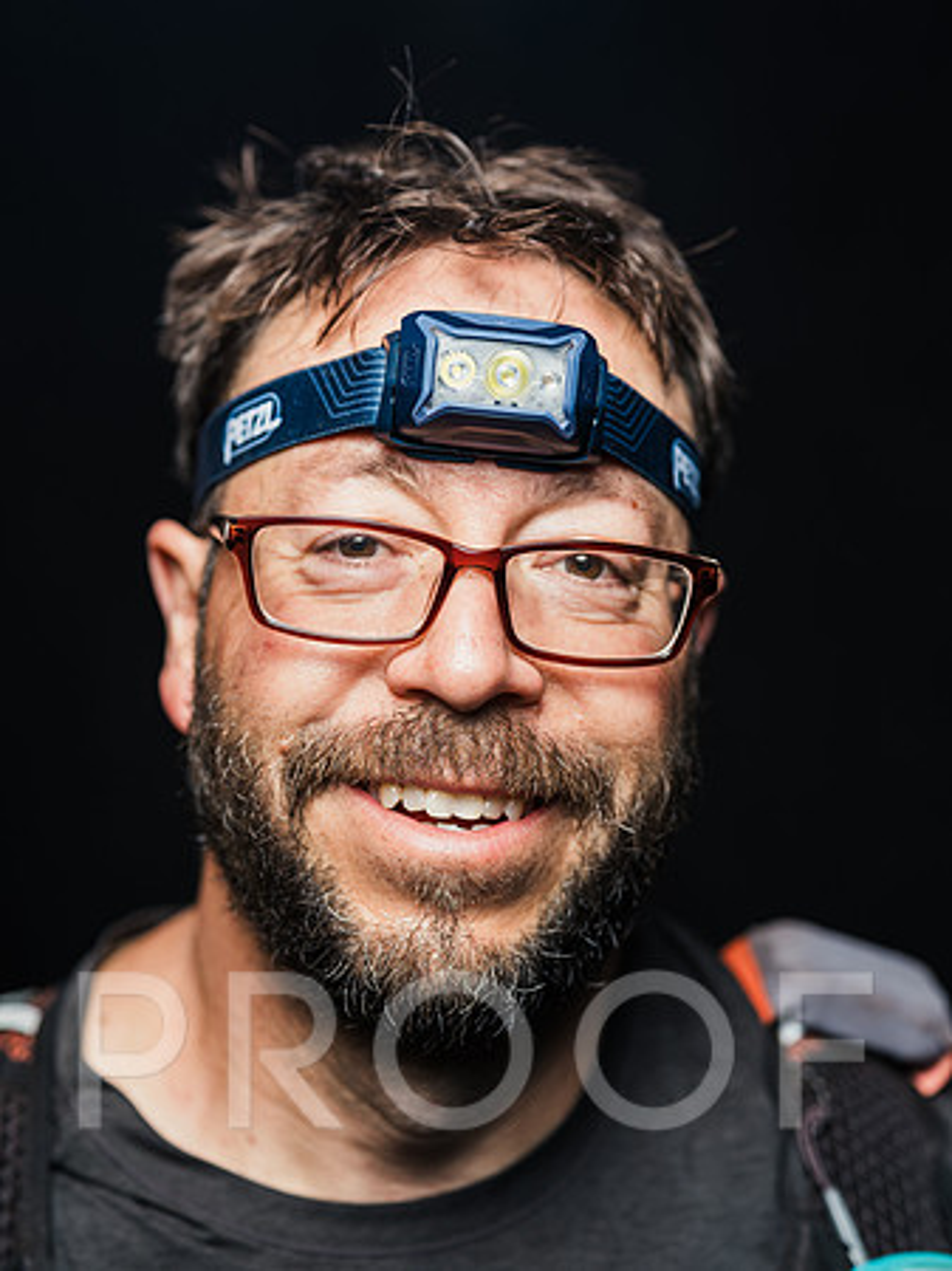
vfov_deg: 30.7
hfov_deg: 23.3
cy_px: 636
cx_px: 476
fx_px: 2312
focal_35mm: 63
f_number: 3.2
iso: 100
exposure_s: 1/125
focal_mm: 80
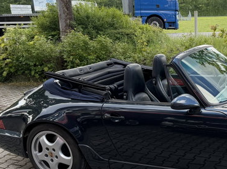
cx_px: 213
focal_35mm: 50
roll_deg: +0.9
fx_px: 328
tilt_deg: -14.4
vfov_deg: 29.0
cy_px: 101
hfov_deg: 35.5
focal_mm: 6.76
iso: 100
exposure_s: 1/622
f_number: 1.78
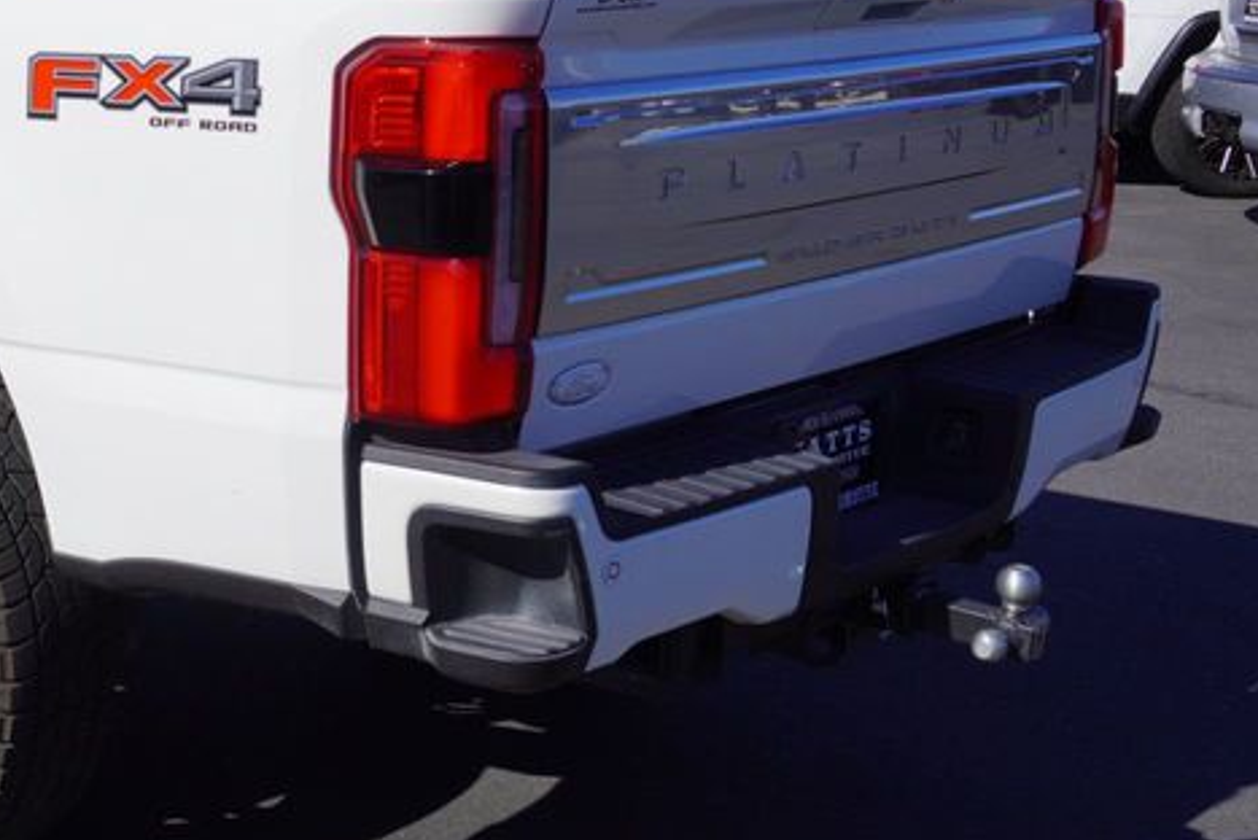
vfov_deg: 19.7
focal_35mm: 69
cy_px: 320
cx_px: -70
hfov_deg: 27.1
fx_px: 2416
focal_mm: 21
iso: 100
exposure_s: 1/500
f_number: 8
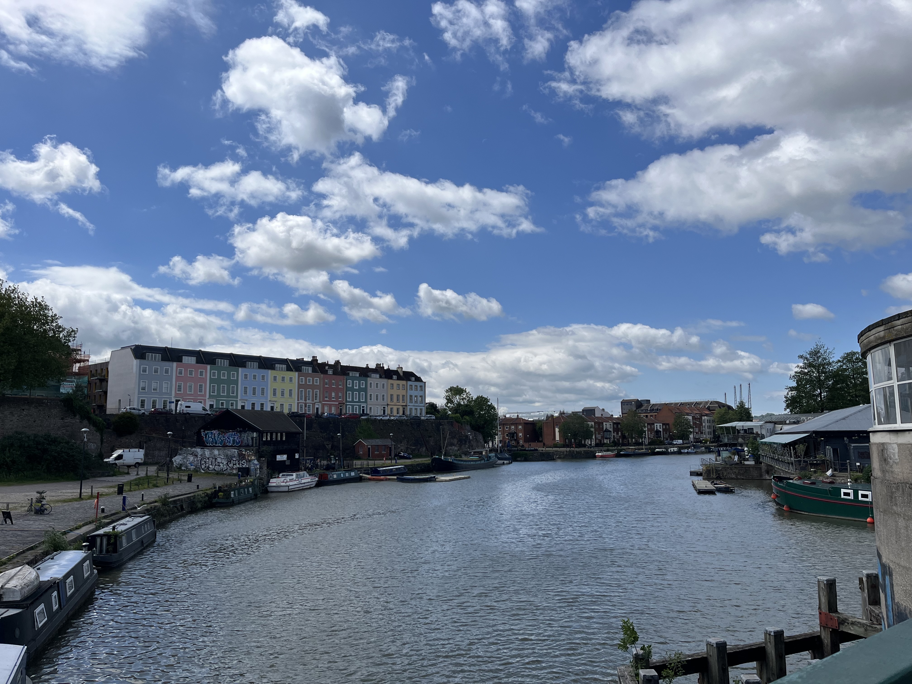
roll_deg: +0.6
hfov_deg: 67.3
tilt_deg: +7.6
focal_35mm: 26
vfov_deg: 53.1
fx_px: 685
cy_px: 342
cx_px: 456
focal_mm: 5.1
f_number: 1.6
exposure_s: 1/7353
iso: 50
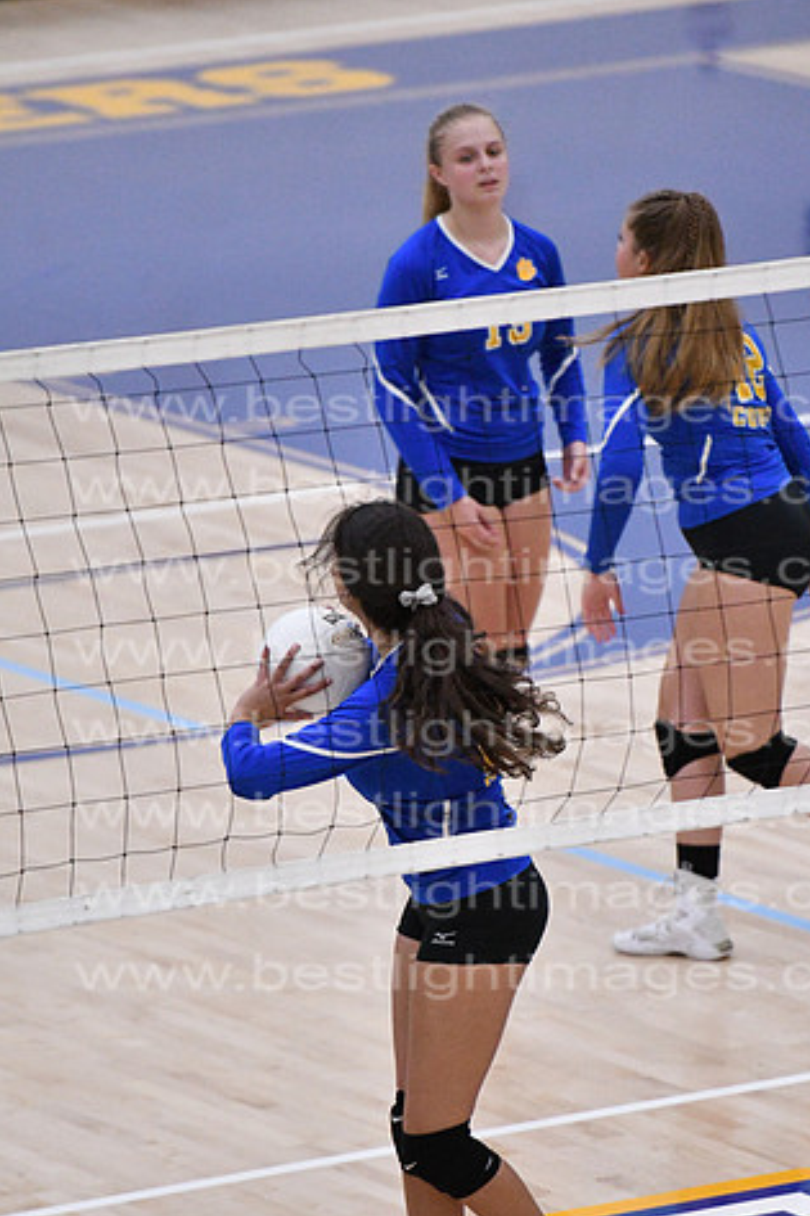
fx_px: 12428
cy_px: 694
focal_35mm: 368
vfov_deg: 5.6
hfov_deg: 3.7
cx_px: 495
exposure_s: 1/1250
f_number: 3.2
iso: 6400
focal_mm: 200
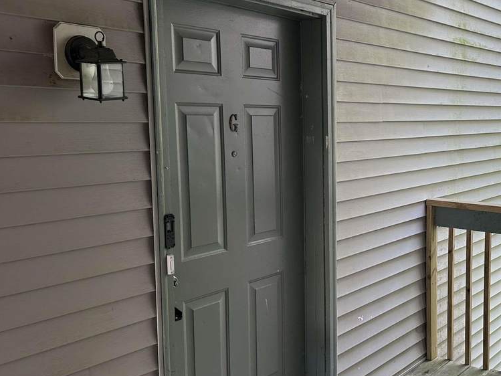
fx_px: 593
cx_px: 373
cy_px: 192
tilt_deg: -7.7
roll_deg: +0.3
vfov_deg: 35.1
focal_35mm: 41
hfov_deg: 44.3
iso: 80
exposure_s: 1/121
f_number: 1.78
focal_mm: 6.86
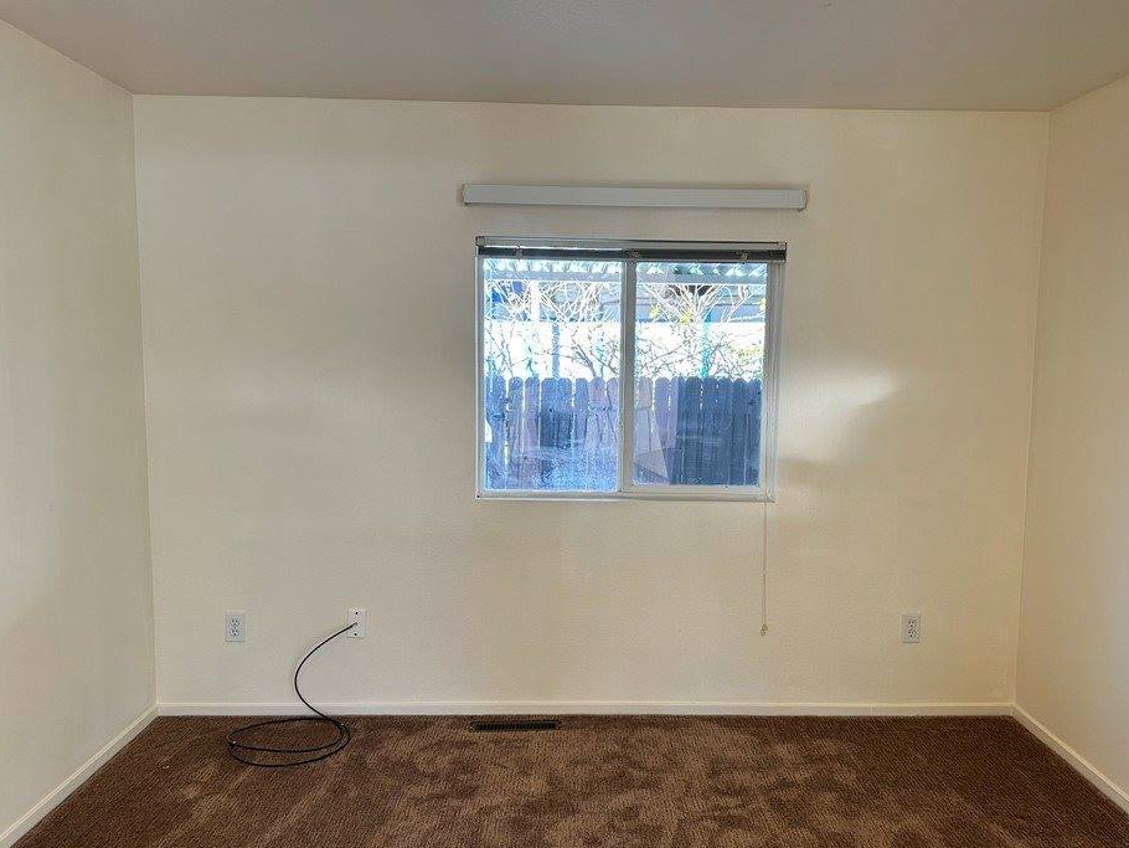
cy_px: 437
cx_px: 600
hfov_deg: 65.2
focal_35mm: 27
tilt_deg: -5.4
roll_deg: -0.4
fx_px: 881
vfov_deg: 51.4
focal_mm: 6.86
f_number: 1.78
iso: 125
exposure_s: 1/120
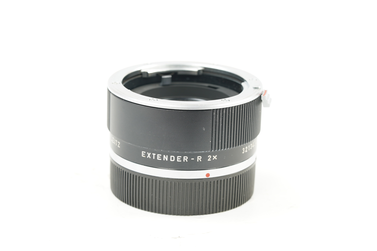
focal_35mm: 90
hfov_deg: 22.6
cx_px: 188
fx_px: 942
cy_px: 126
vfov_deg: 15.2
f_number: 10
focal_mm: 90
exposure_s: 1/1.25
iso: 200
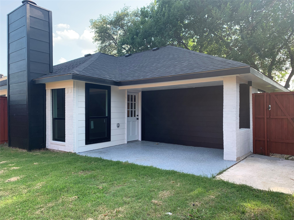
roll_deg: -0.2
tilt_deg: +2.0
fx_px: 221
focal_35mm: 26
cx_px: 147
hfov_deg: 67.3
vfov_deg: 53.1
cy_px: 110
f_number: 1.8
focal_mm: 4.25
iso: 25
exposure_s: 1/345
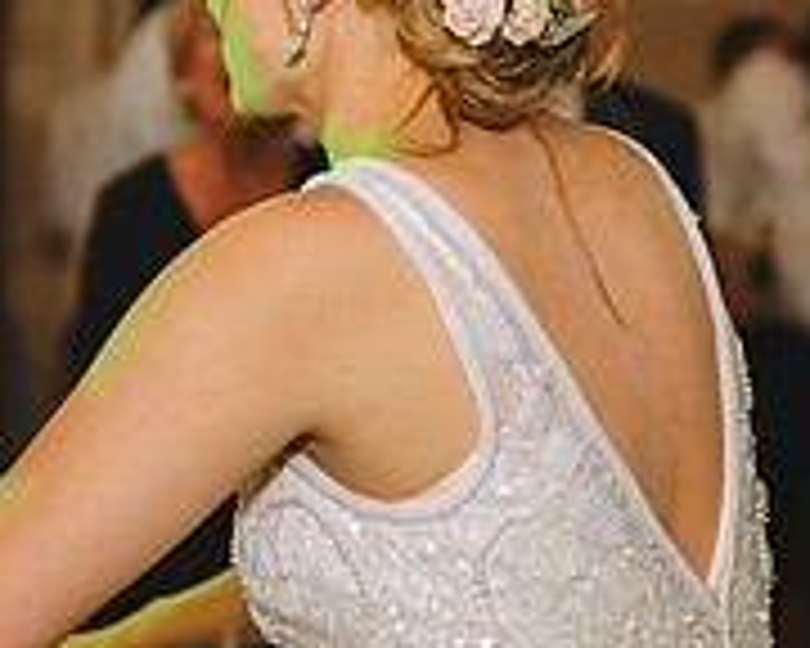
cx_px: 300
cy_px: 325
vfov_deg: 12.3
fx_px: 2997
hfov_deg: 15.4
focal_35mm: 125
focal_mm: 35
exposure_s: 1/200
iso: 640
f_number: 2
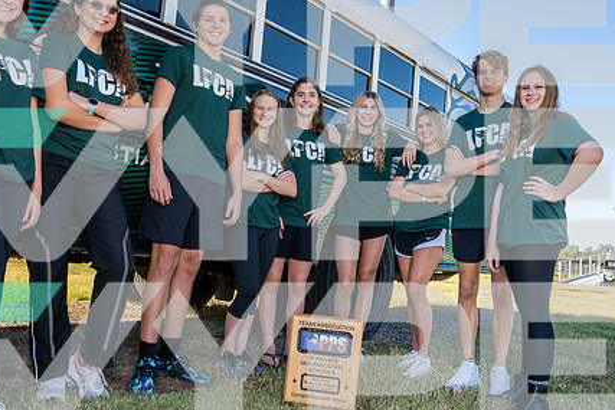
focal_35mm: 38
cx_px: 284
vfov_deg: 35.1
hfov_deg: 50.6
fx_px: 649
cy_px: 185
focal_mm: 28
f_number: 8
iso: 320
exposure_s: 1/250
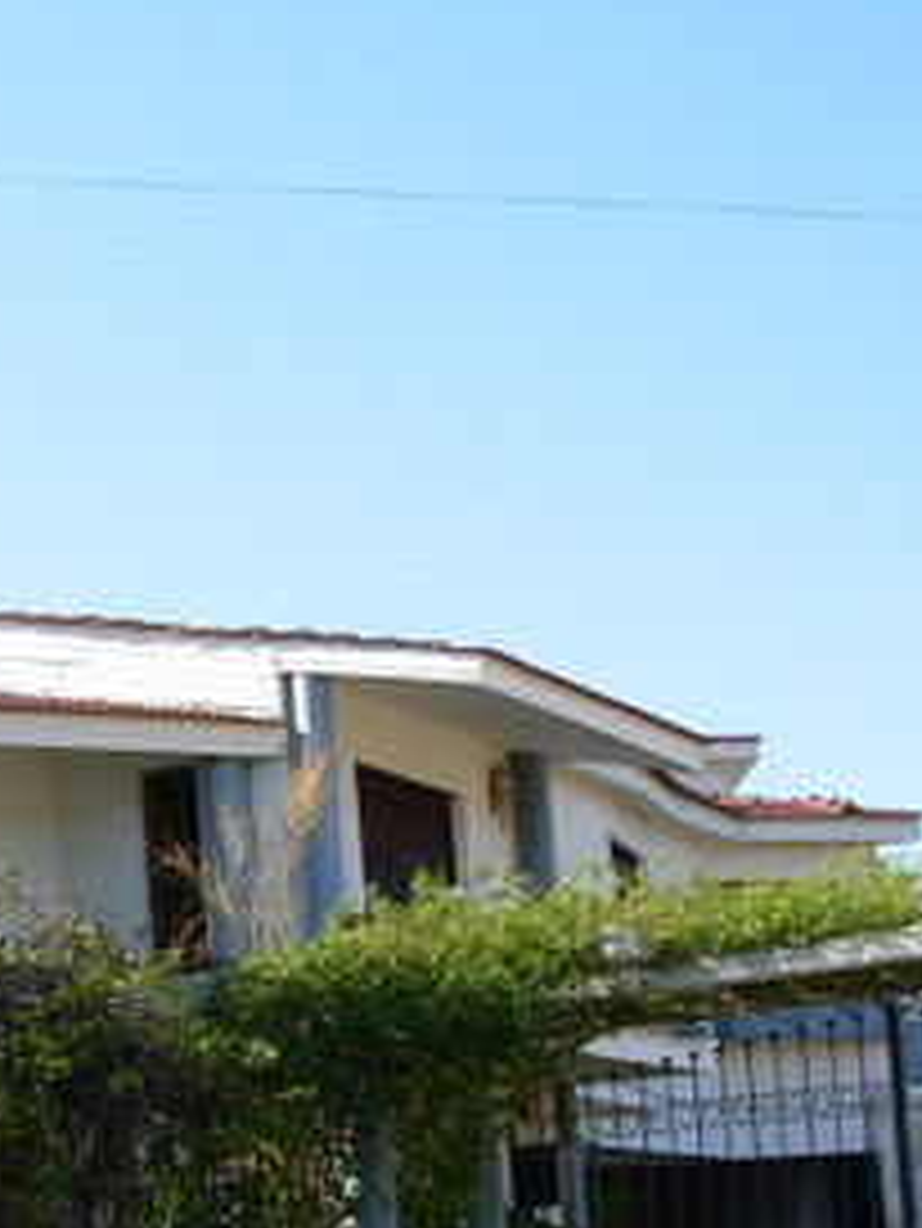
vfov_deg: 21.9
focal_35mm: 89
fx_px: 3158
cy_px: 877
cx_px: 72
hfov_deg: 16.4
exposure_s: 1/558
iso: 50
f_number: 2.9
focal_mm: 6.3
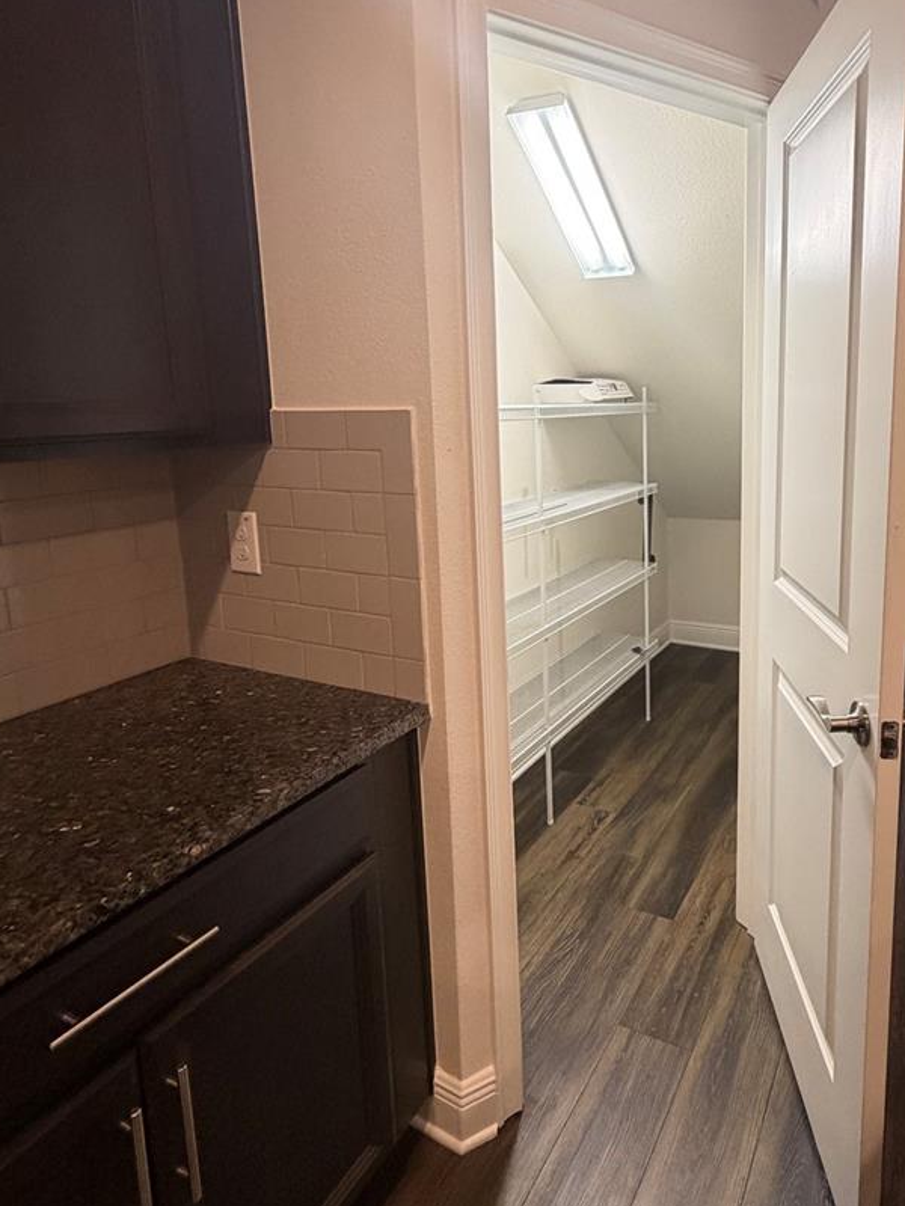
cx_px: 630
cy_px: 504
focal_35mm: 21
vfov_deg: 78.4
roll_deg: +0.7
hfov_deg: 61.3
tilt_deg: -7.0
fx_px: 732
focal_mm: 2.22
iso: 250
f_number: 2.2
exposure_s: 1/60
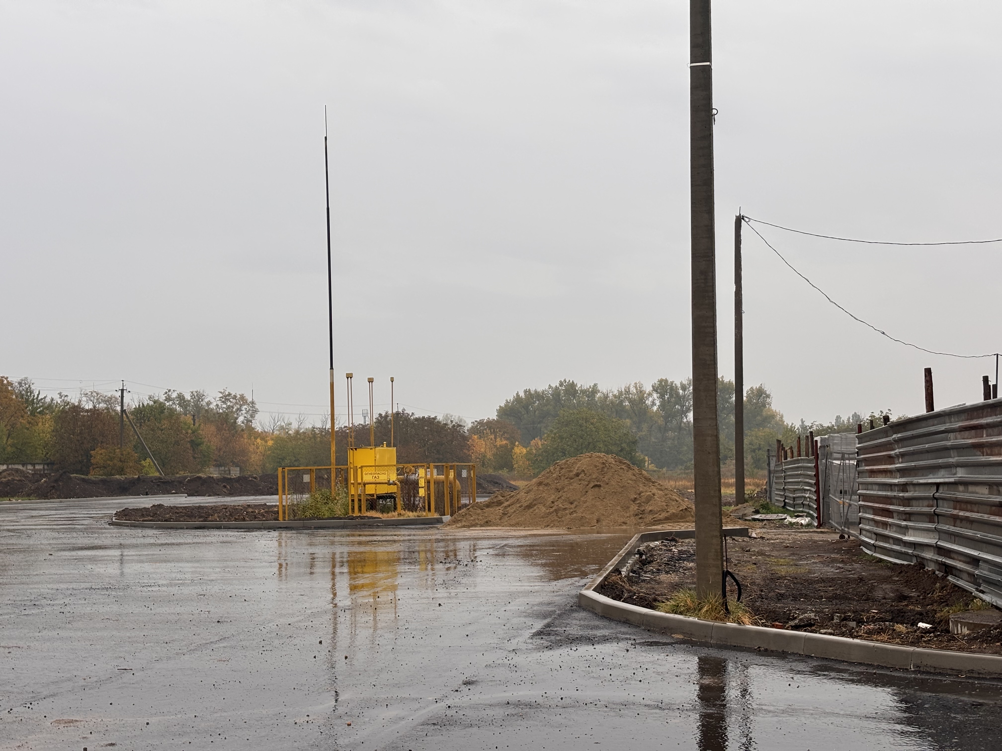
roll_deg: +1.8
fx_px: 1505
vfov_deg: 28.0
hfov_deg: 36.8
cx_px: 501
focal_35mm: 52
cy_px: 376
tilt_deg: +3.2
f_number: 1.6
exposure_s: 1/130
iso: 25
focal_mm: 5.96
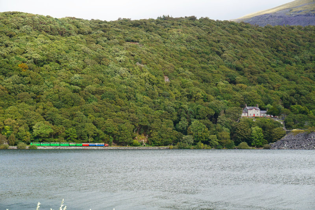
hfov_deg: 30.5
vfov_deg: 20.6
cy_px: 105
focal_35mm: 66
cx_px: 158
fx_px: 577
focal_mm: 44
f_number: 8
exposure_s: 1/80
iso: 100
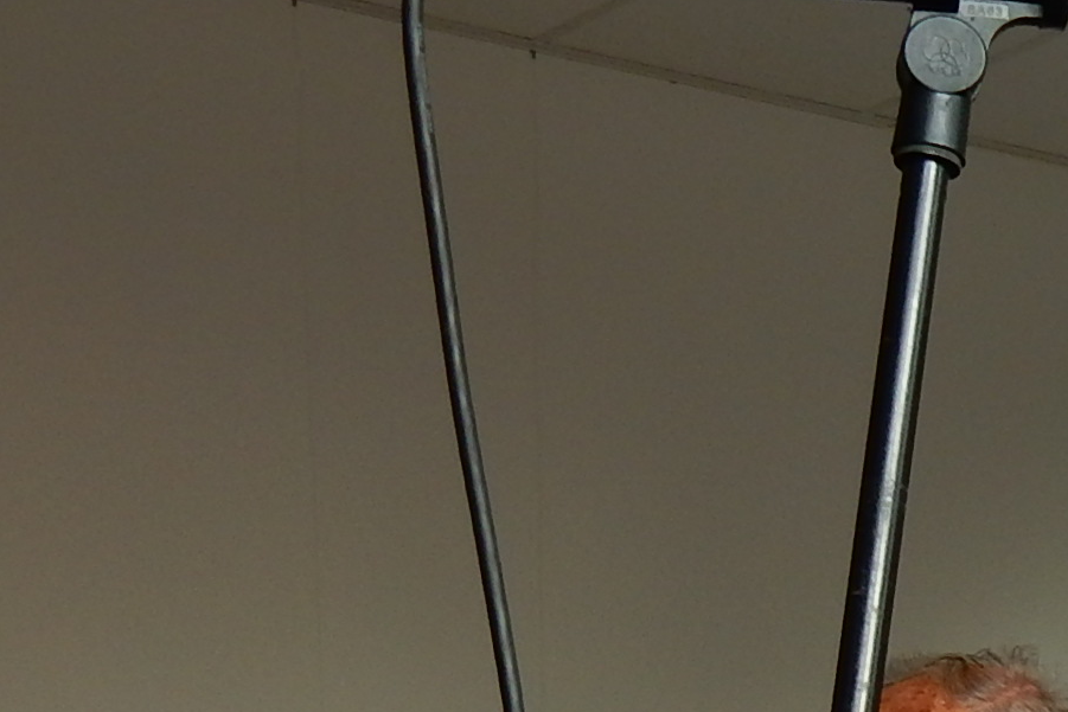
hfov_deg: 11.8
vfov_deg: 8.2
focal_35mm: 162
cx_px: 1856
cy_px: 1201
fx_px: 4806
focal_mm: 7.6
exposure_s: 1/30
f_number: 4.2
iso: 125
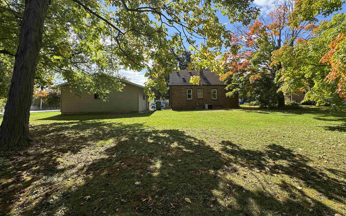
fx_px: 160
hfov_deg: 94.3
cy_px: 100
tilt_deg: +2.0
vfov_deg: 67.9
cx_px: 183
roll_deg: +0.4
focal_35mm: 17
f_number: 2.2
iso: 40
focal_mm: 2.22
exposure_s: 1/812
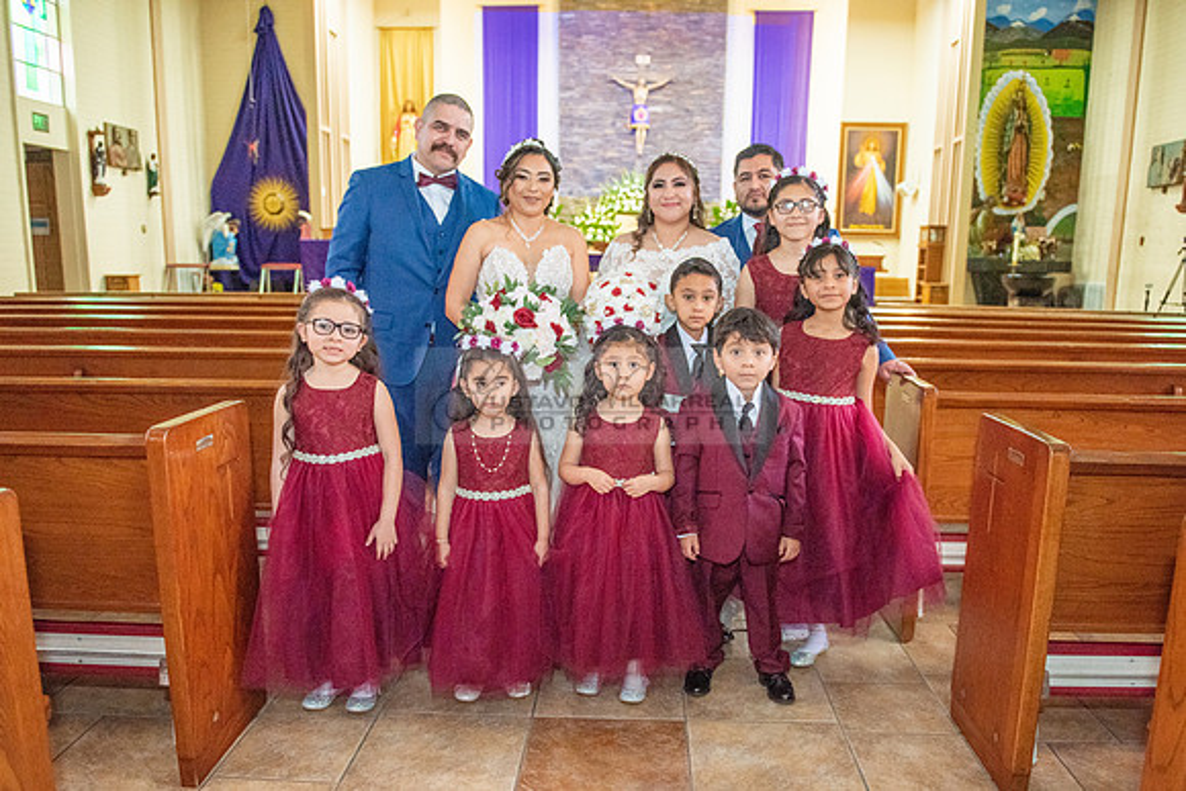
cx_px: 615
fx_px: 924
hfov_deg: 65.4
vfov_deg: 46.2
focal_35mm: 28
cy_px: 462
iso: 2000
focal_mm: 24
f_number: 2.8
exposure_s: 1/160
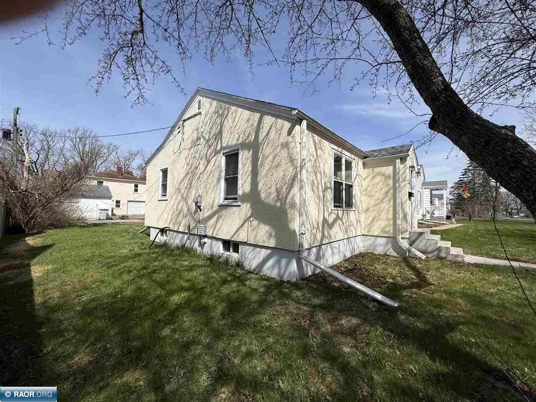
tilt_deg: +2.8
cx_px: 268
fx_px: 217
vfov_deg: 85.7
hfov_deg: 102.1
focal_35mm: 14
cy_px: 201
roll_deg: -1.3
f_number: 2.2
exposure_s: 1/3125
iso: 50
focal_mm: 2.22
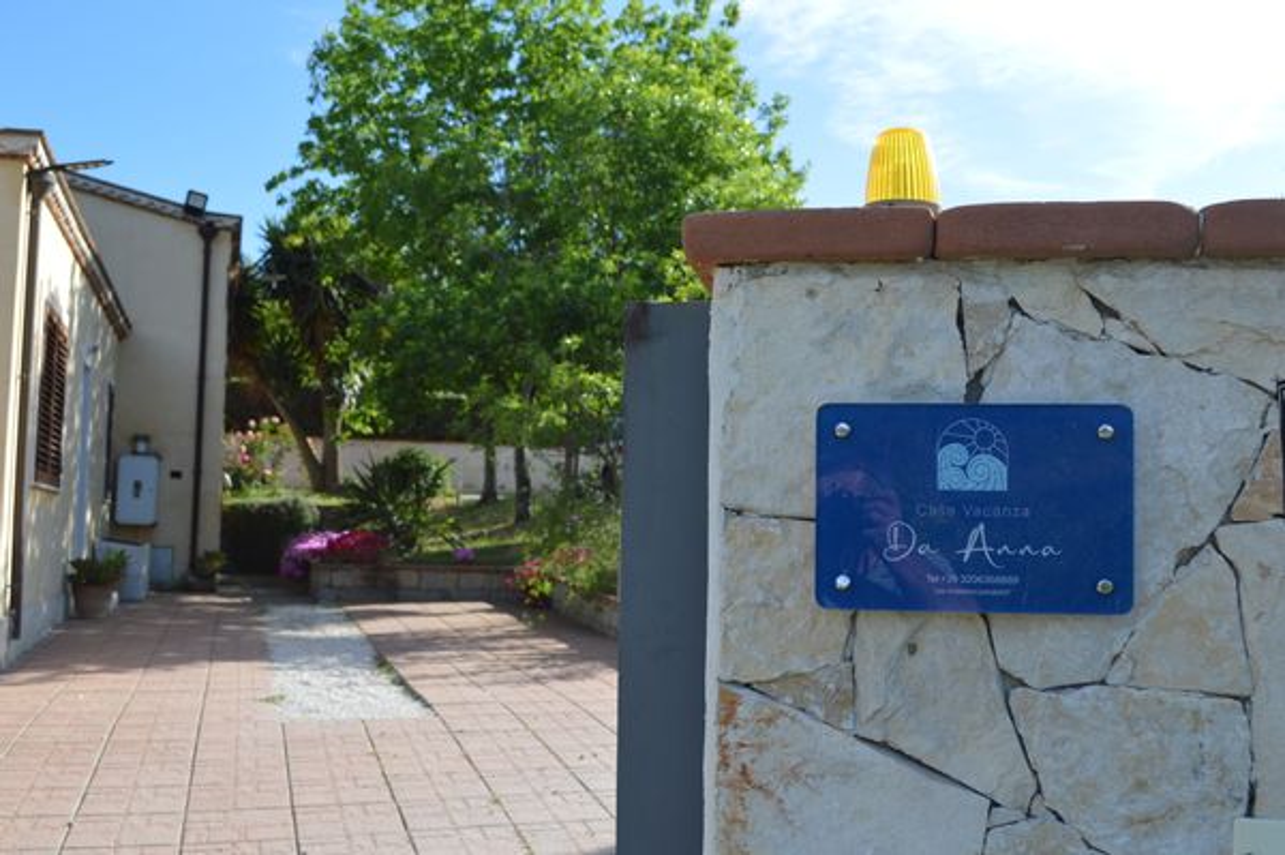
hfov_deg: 53.2
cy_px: 428
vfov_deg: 36.8
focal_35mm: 36
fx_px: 1284
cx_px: 642
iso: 100
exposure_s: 1/200
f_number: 7.1
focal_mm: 24
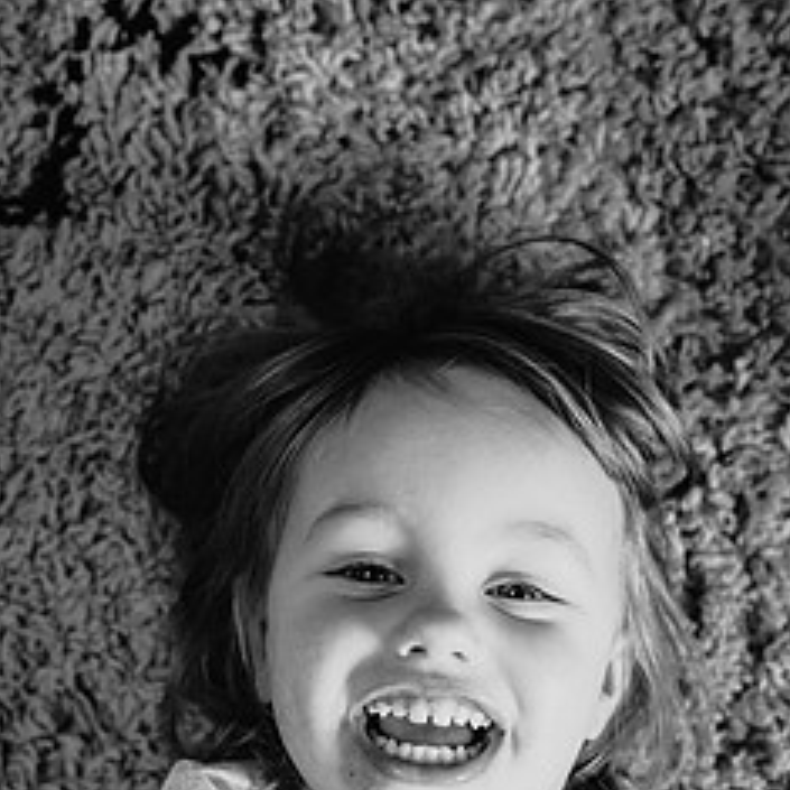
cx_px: 341
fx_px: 1472
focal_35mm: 57
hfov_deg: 30.0
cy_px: 682
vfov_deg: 29.1
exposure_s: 1/160
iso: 1400
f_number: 3.5
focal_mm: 35
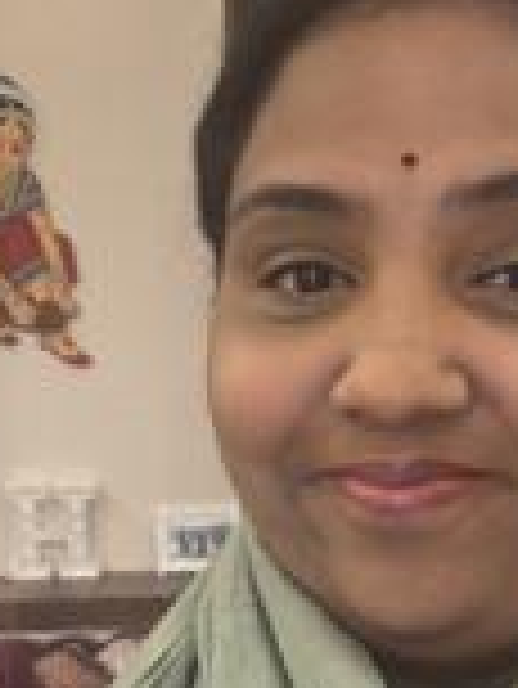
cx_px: 365
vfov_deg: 28.7
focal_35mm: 67
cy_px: 474
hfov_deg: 21.8
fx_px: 1335
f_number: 1.9
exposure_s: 1/60
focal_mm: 2.69
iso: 200
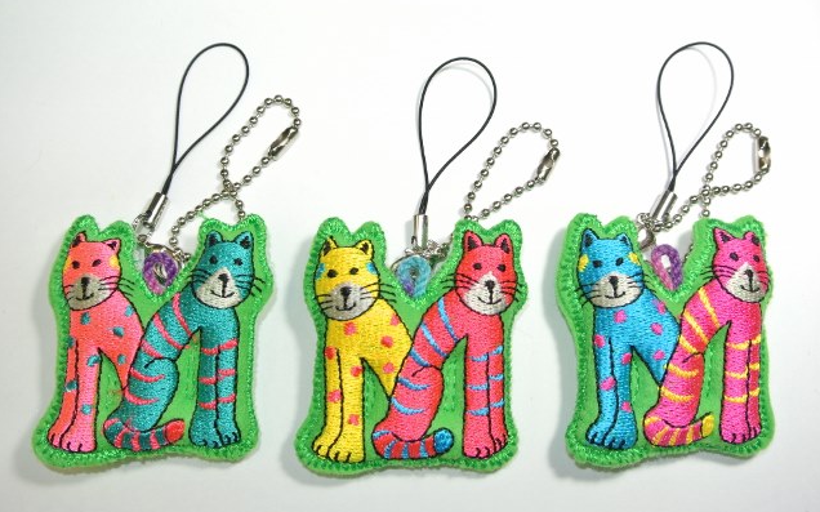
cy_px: 271
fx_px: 849
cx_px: 410
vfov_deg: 33.5
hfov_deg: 51.6
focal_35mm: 38
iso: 100
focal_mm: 14
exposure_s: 1/60
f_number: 5
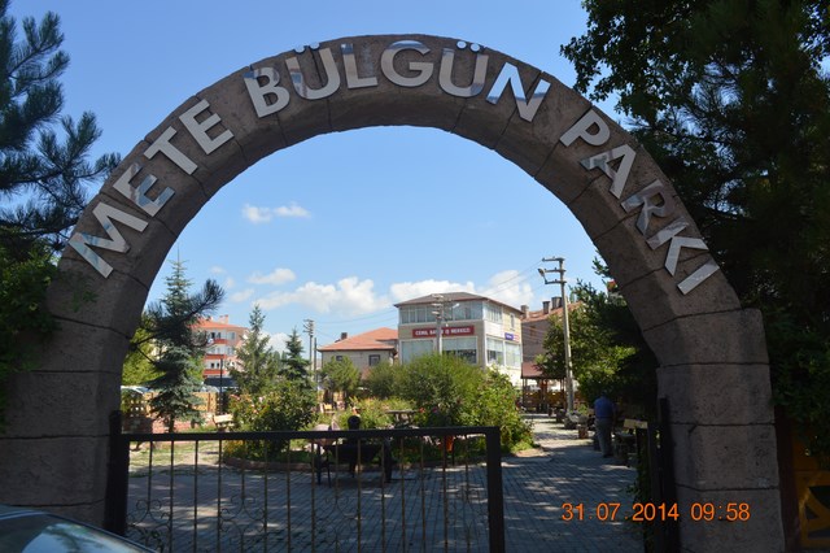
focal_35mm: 30
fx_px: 691
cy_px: 276
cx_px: 415
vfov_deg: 43.6
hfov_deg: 62.0
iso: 100
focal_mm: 20
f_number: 7.1
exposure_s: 1/200
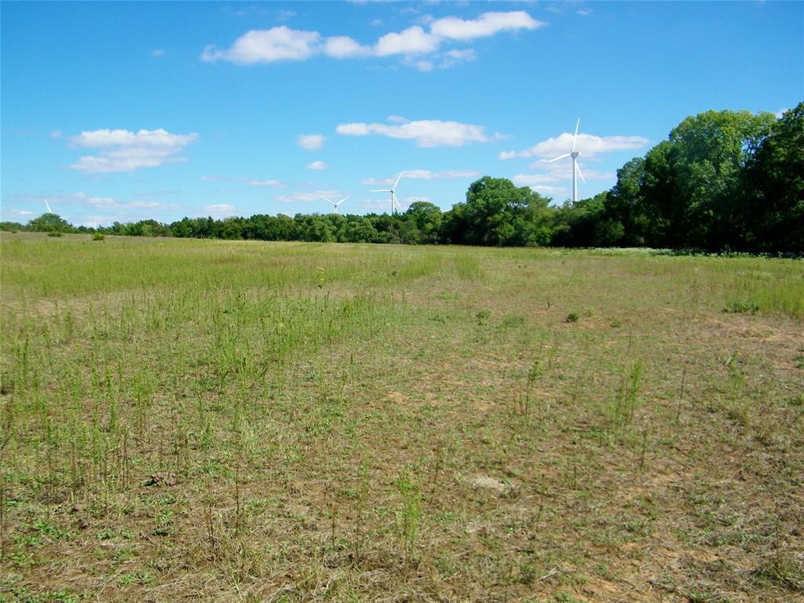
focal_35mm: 34
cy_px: 302
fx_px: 790
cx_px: 402
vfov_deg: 41.8
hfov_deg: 54.0
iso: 80
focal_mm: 6
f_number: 7.2
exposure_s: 1/250
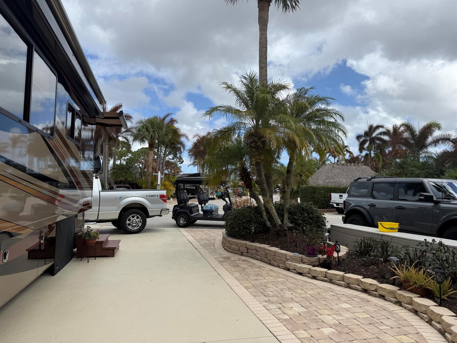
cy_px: 172
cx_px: 228
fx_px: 317
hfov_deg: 71.6
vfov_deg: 56.8
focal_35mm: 24
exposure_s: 1/4405
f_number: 1.78
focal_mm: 6.76
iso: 80
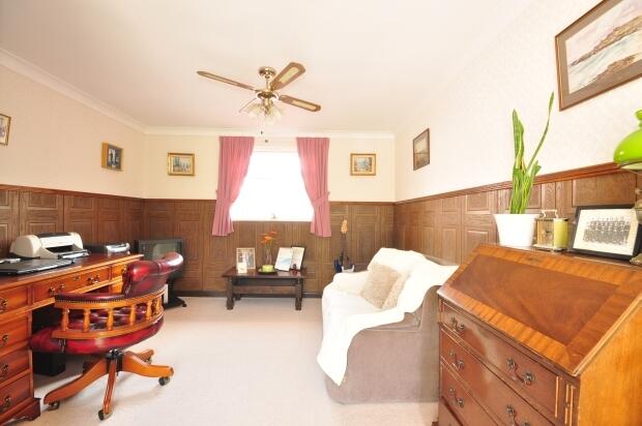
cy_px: 213
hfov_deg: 100.4
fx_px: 267
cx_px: 321
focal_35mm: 15
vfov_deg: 77.2
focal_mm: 10
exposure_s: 1
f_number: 11
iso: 200
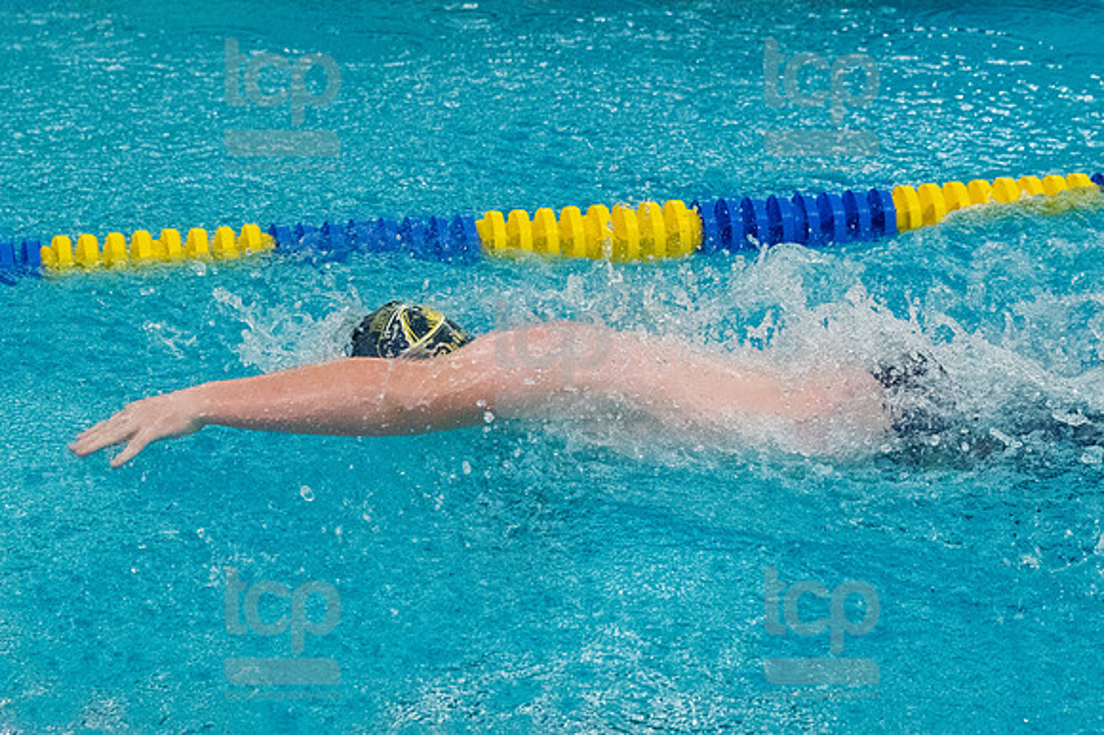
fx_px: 4137
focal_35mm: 135
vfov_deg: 10.1
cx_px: 552
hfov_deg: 15.2
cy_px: 368
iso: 10000
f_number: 5
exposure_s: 1/1250
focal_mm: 90
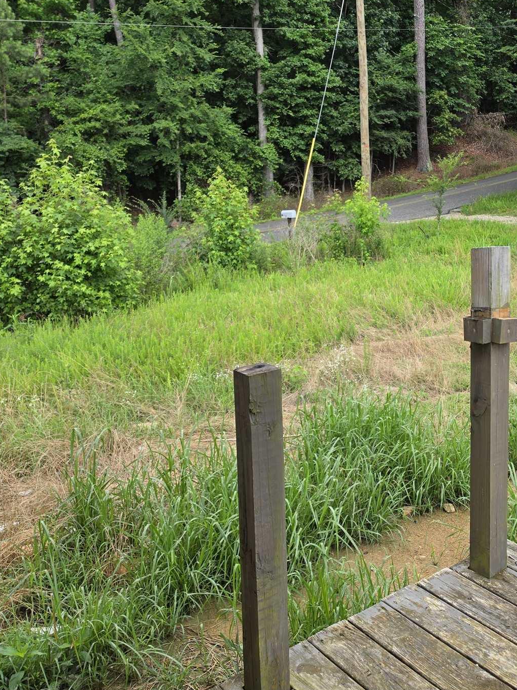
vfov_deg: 47.7
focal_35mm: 39
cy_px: 287
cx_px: 409
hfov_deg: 35.7
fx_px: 777
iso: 32
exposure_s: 1/359
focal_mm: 6.5
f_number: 1.4
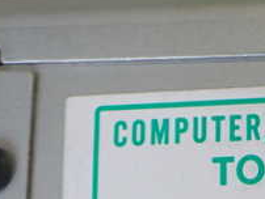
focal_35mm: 89
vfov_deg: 16.2
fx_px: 682
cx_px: 336
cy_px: 215
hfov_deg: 20.3
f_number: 2.3
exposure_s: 1/125
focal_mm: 5.4
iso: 320
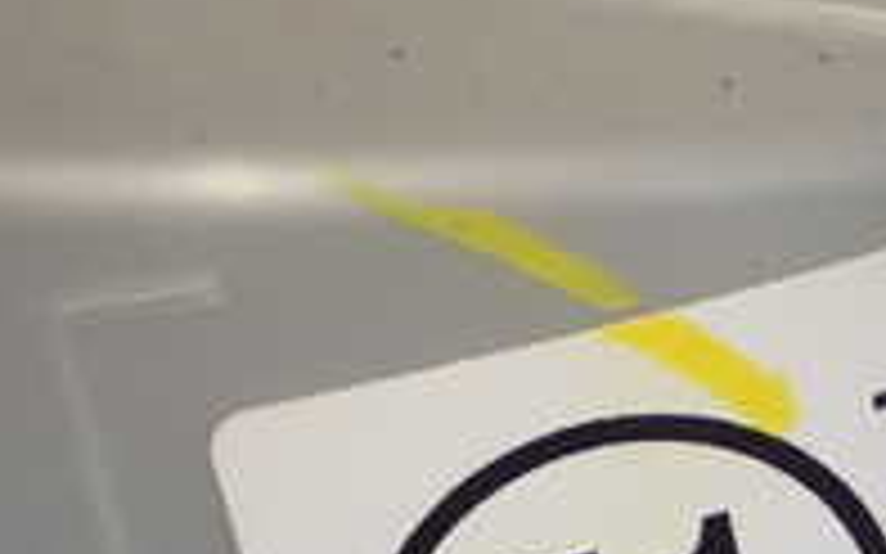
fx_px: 3428
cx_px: 908
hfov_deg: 14.5
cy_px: 617
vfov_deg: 9.1
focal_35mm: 142
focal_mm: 7.84
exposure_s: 1/80
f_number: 2.9
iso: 160
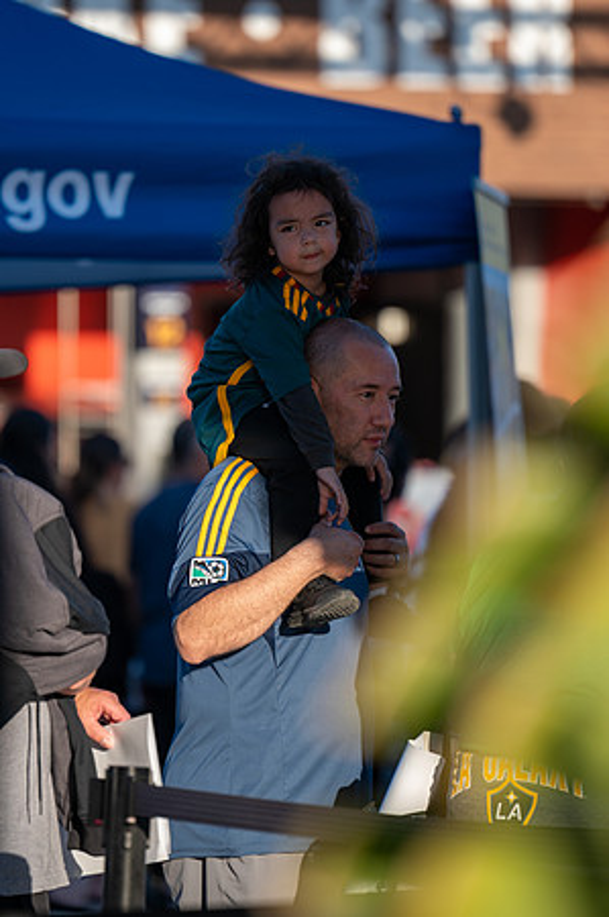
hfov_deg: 4.0
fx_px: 8794
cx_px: 286
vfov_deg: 6.0
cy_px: 403
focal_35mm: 346
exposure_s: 1/800
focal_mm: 200
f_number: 2.8
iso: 100
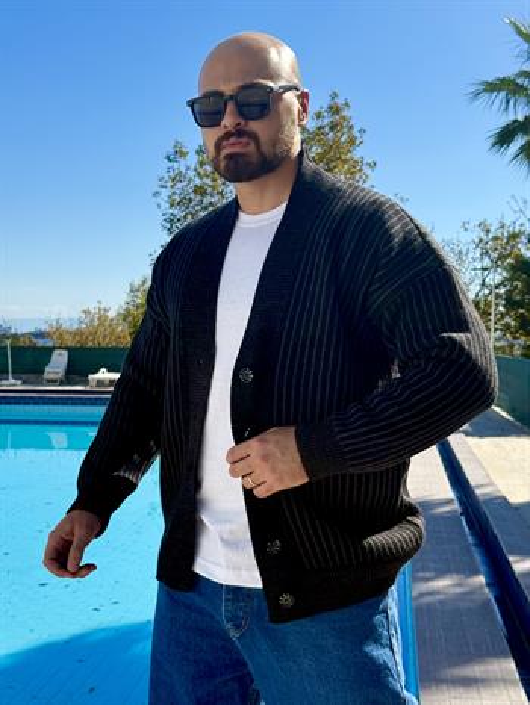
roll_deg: +0.0
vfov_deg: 39.6
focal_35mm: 48
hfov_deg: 30.3
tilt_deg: -1.3
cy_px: 352
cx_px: 265
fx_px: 979
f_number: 1.78
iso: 80
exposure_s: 1/4878
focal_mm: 6.76
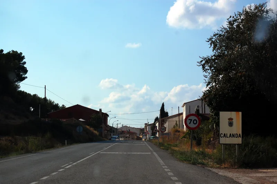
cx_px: 138
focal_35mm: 82
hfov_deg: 24.6
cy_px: 92
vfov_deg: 16.5
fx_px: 634
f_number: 8
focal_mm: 55
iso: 200
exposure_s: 1/2000
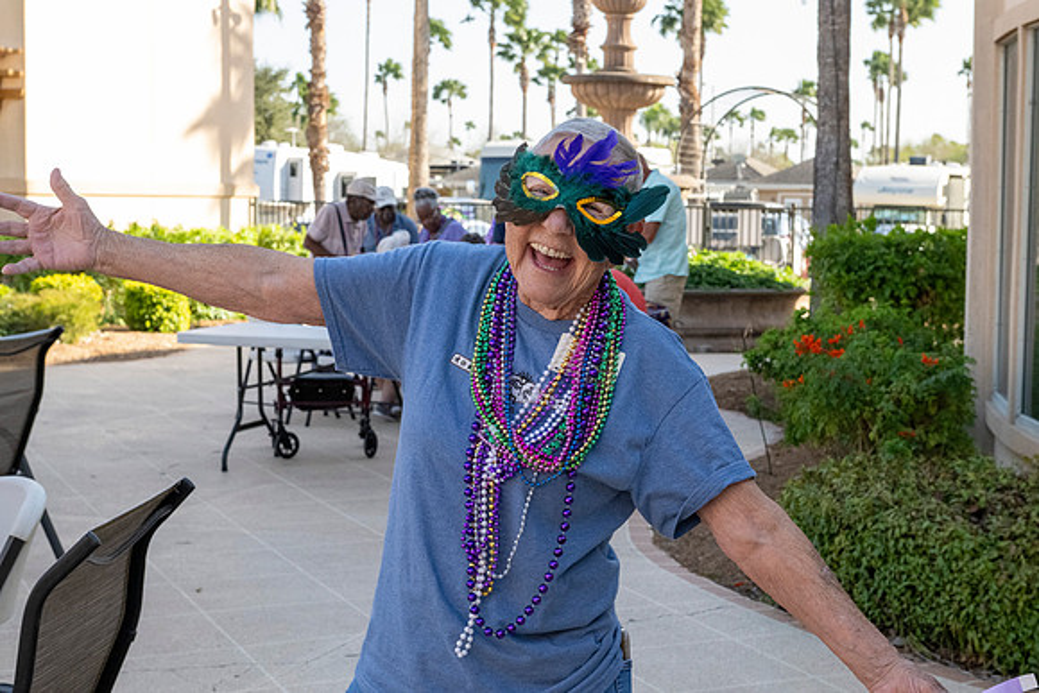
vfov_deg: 21.9
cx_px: 520
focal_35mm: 62
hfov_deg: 32.4
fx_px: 1790
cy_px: 346
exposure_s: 1/1250
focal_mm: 62
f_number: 10
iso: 4000
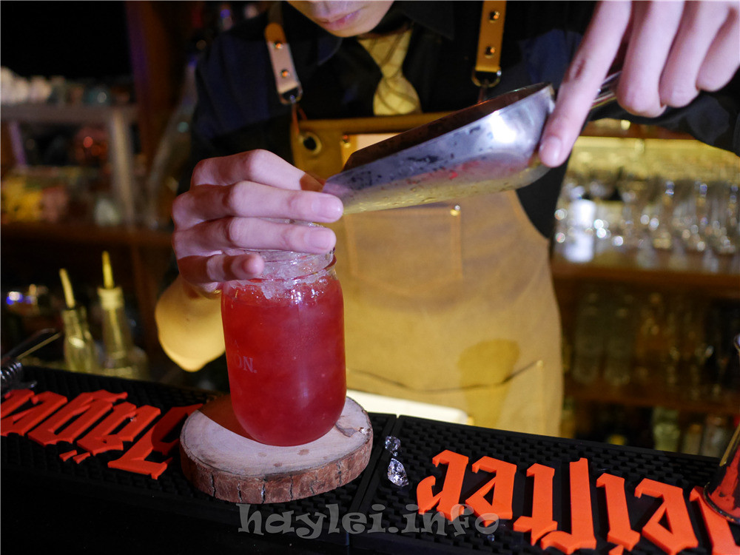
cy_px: 278
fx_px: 641
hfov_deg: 60.0
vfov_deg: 46.8
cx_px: 370
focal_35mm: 30
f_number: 1.7
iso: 2500
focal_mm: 15
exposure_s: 1/60
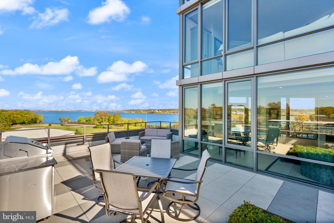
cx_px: 167
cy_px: 112
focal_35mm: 16
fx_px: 149
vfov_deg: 73.8
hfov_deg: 96.7
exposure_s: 1/400
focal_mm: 16
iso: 800
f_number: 8
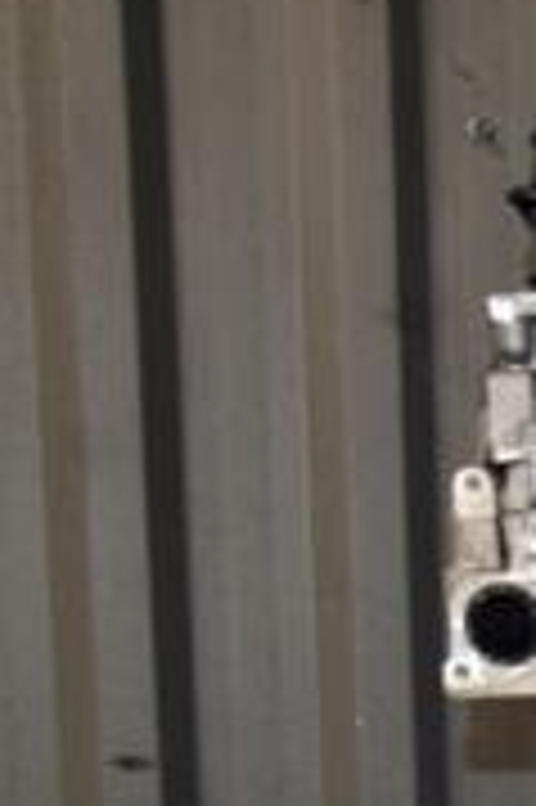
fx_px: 2365
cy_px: 833
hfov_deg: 11.3
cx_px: 1167
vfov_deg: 18.8
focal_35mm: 106
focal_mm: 21
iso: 800
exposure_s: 1/60
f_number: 5
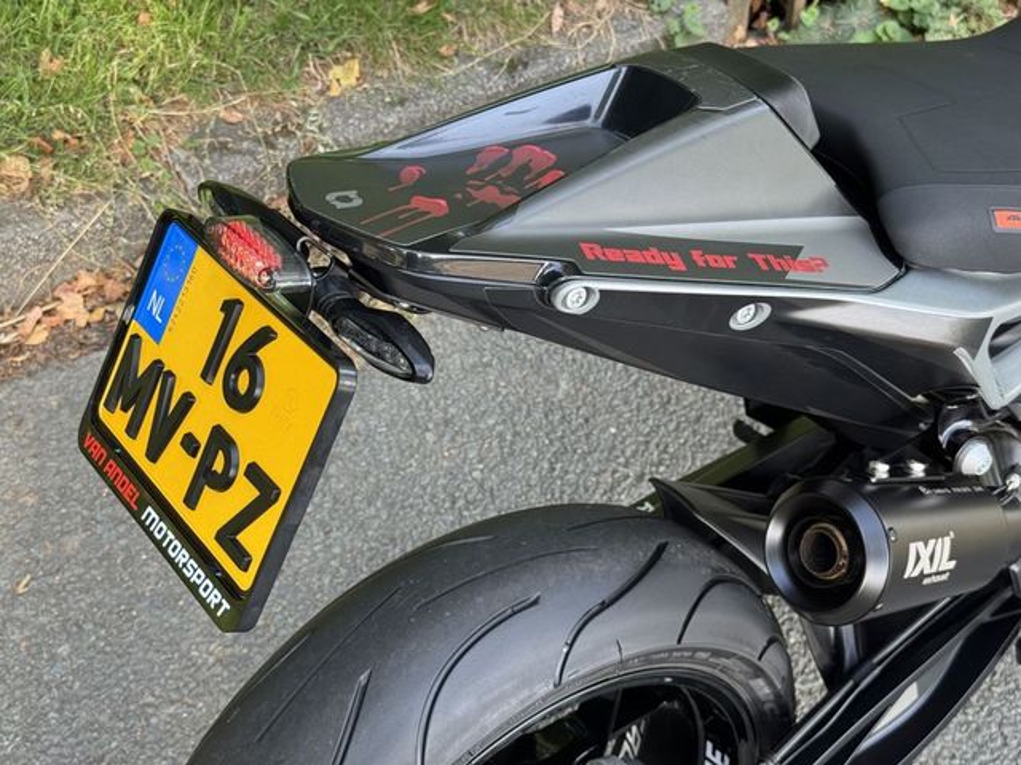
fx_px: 1416
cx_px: 510
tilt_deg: -49.9
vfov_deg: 30.3
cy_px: 382
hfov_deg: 39.7
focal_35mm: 48
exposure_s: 1/172
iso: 80
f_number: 1.78
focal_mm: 6.76
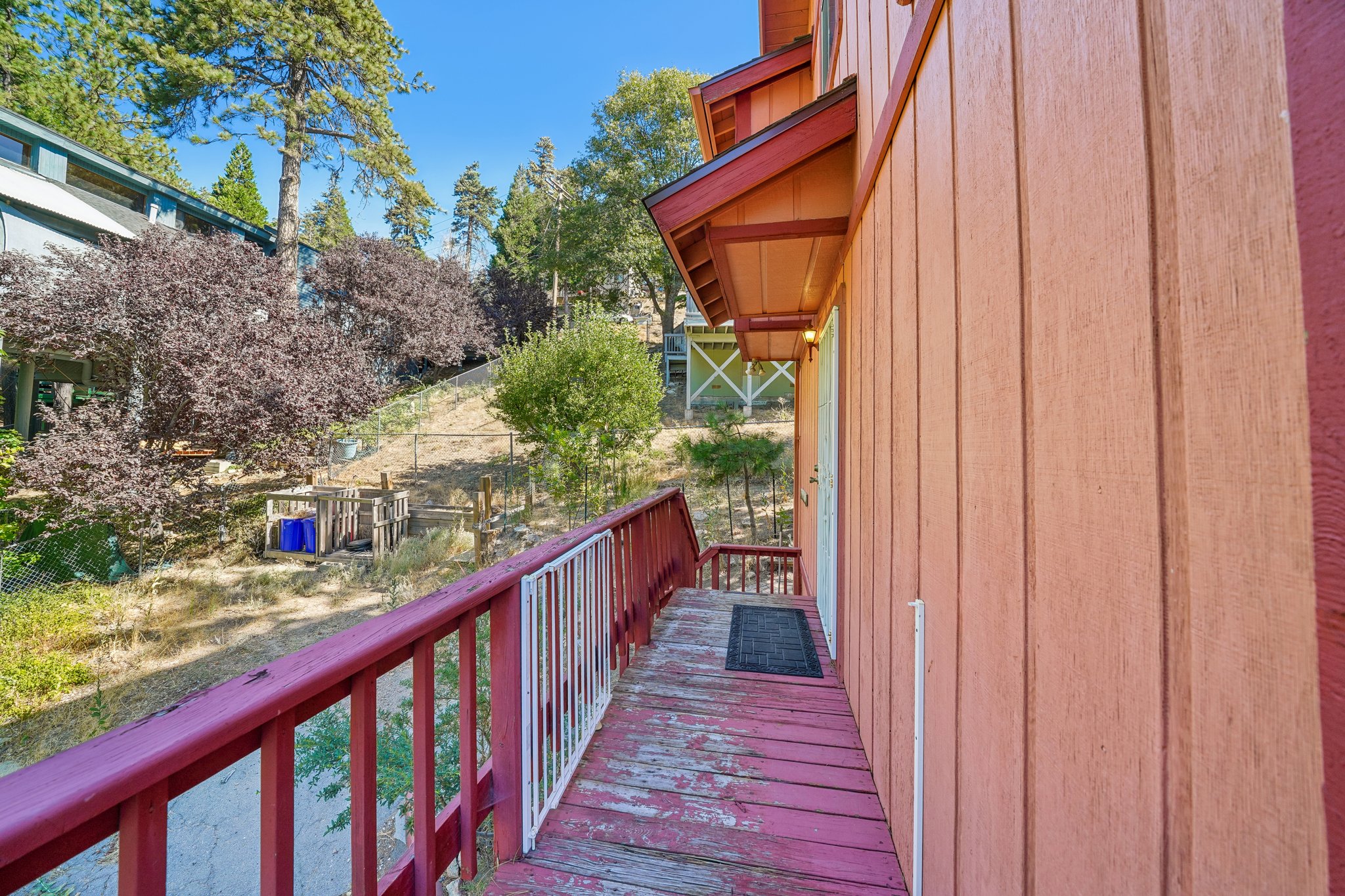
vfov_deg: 90.0
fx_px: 448
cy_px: 448
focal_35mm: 12
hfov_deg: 112.6
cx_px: 672
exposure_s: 1/30
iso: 100
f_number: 8
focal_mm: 12
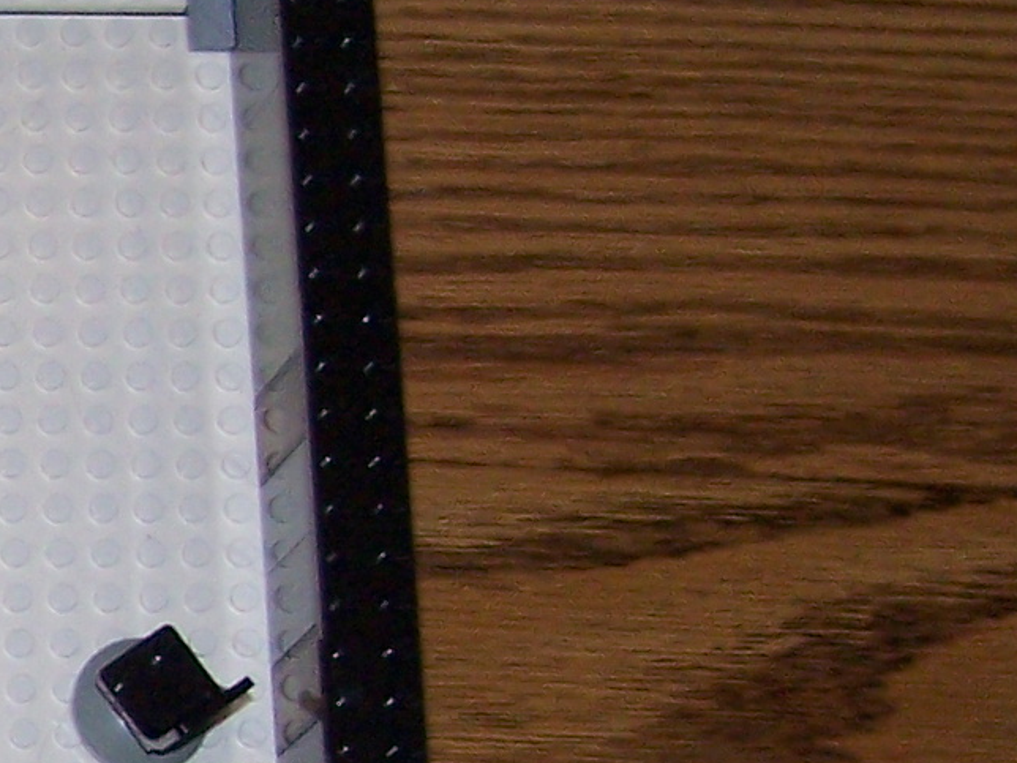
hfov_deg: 11.7
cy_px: 795
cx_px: -976
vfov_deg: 9.7
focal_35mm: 152
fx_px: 4466
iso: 140
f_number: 2.8
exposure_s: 1/60
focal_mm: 6.3
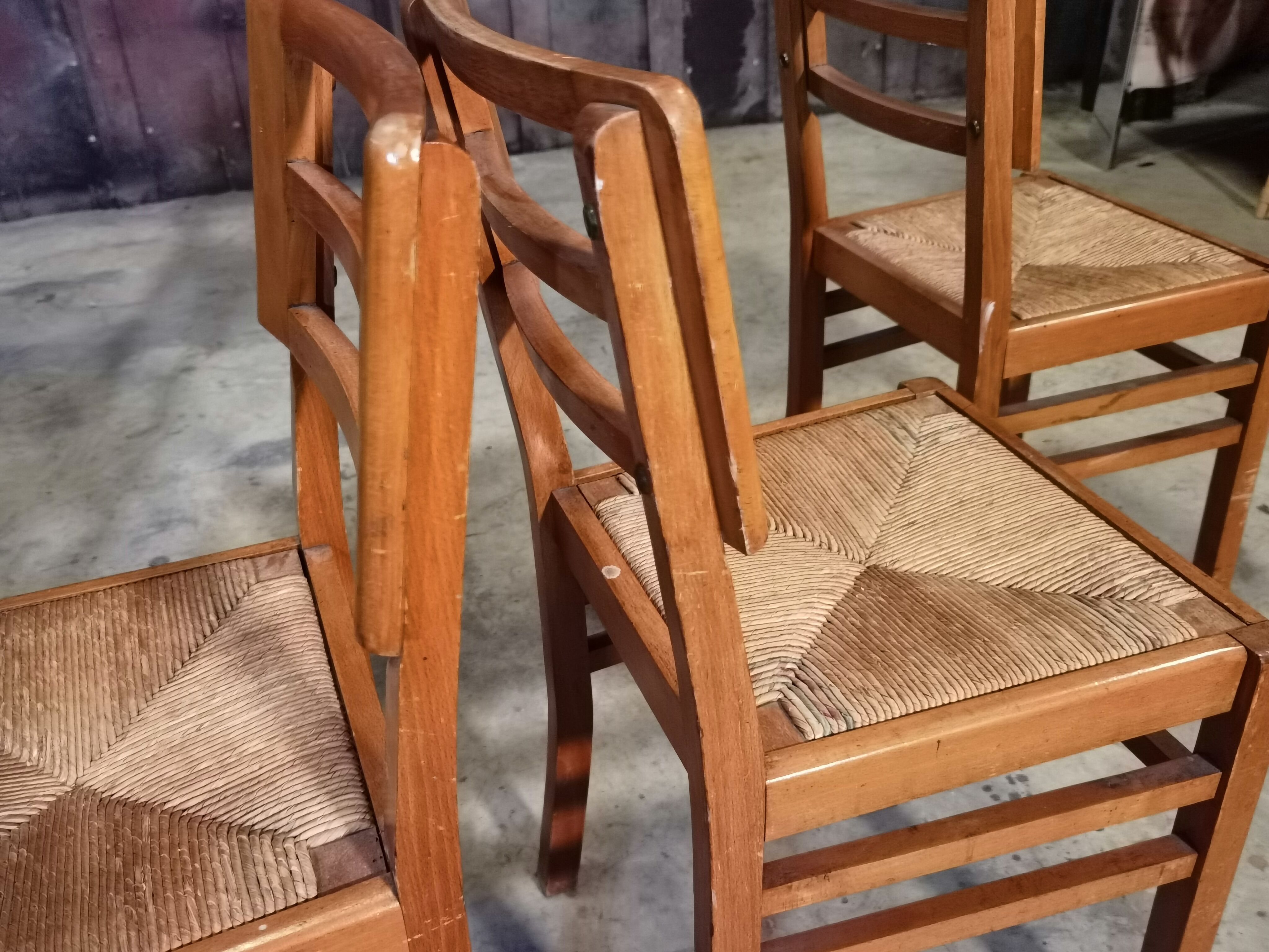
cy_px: 476
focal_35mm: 31
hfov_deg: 58.4
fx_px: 1136
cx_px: 634
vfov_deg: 45.4
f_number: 1.9
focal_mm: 6.71
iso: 640
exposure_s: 1/33.3
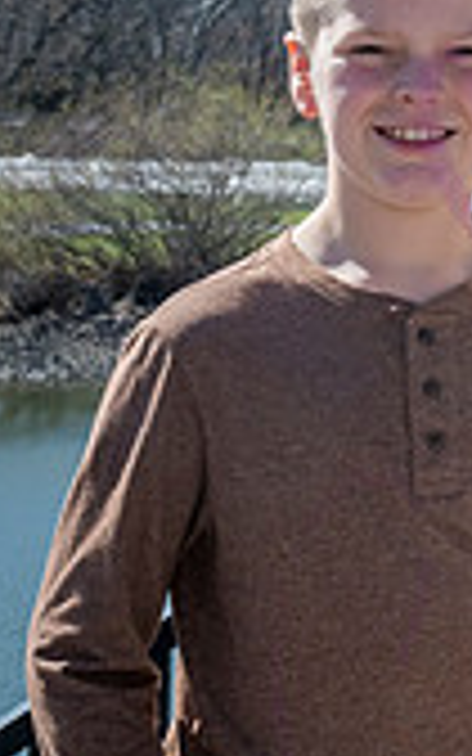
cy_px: 110
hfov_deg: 7.0
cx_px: 1173
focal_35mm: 176
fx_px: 3622
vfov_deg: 11.8
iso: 400
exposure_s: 1/320
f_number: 14
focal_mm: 50
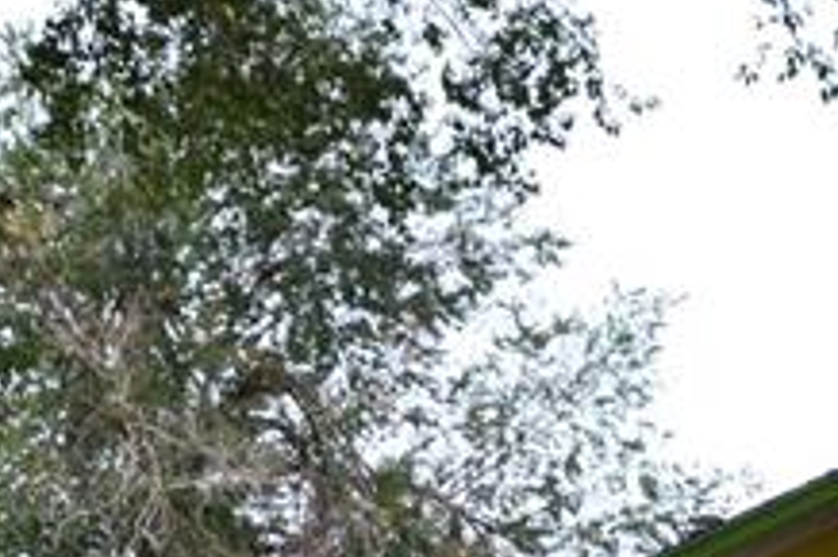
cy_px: 857
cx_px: 961
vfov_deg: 8.6
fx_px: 3605
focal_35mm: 155
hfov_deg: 13.0
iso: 400
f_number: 10
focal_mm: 22
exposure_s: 1/250
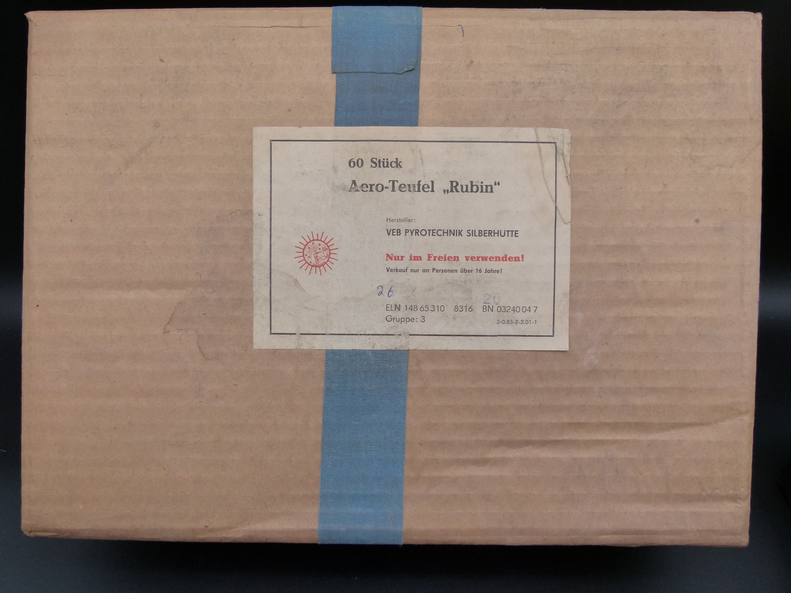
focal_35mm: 25
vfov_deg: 54.9
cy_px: 296
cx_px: 396
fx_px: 571
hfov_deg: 69.4
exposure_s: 1/125
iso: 160
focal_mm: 4.5
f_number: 3.6
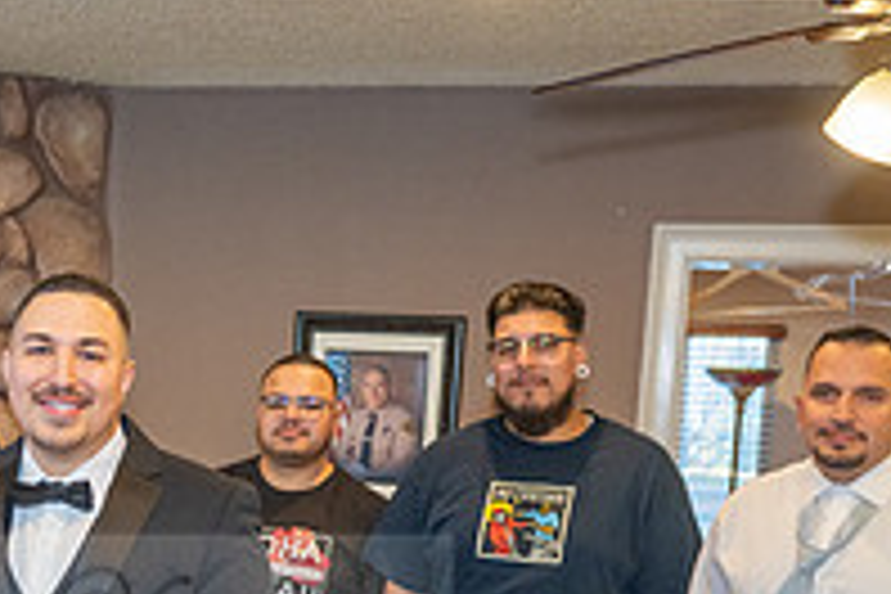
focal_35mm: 73
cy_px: 642
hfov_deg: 26.5
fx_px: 1807
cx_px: 46
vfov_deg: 18.0
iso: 640
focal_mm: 24
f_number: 4
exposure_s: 1/160
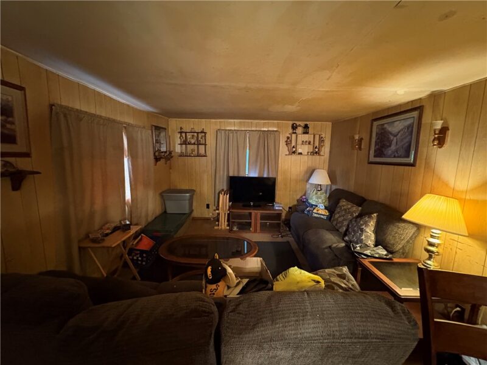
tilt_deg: -8.7
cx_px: 244
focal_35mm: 14
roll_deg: -0.9
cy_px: 182
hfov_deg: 102.1
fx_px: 197
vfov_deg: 85.7
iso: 1600
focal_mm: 2.22
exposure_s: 1/24
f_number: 2.2
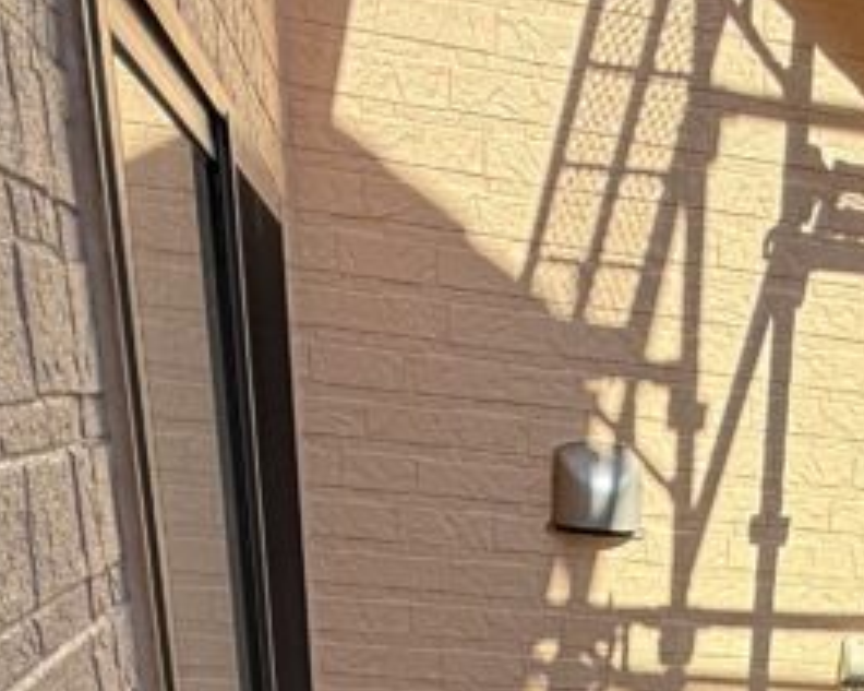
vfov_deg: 21.3
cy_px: 1169
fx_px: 1355
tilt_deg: -27.8
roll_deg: -6.9
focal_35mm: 53
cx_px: 776
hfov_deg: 33.5
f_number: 2.2
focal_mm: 2.22
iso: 50
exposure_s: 1/361
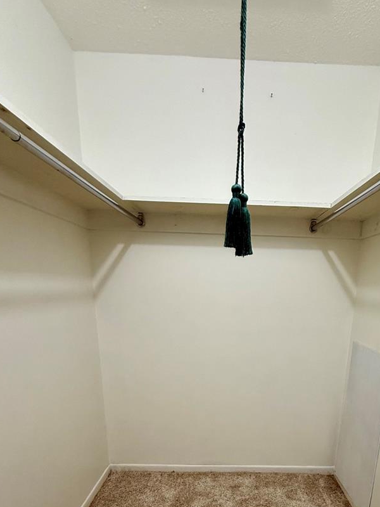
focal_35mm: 21
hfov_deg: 62.6
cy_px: 369
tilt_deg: -18.1
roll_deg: -2.5
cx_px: 237
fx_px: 307
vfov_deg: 74.4
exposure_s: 1/120
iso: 320
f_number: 2.2
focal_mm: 2.22
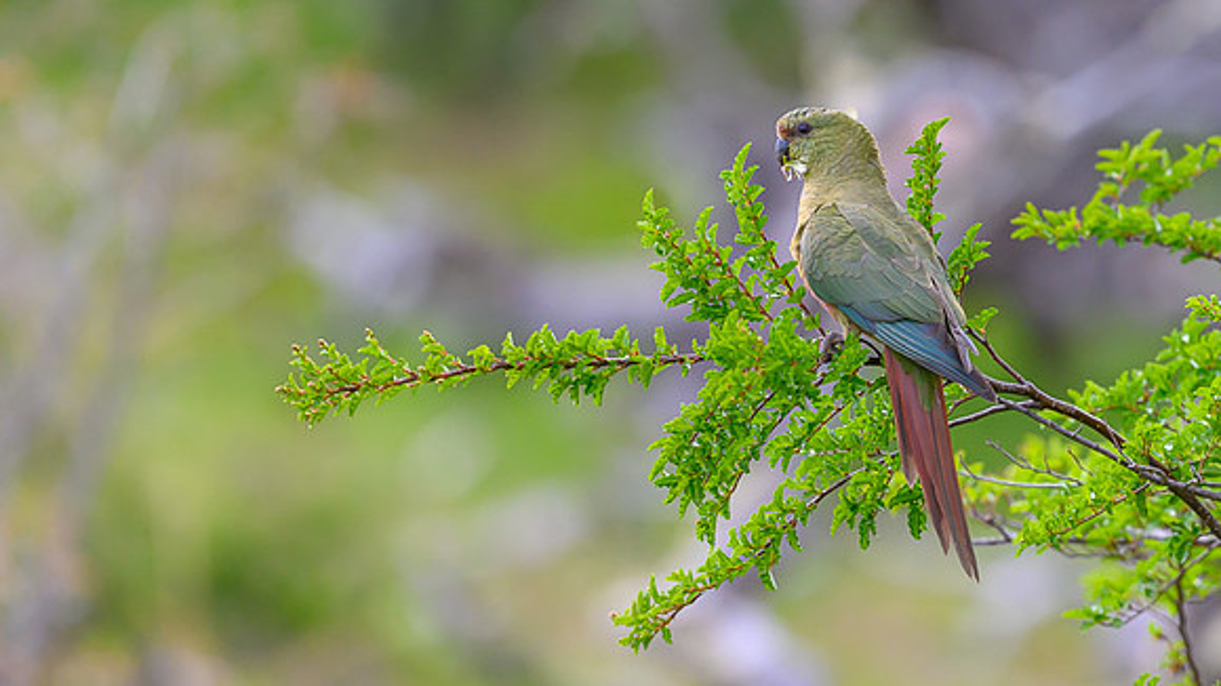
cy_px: 244
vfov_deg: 2.3
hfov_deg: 4.2
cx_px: 754
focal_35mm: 518
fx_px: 16758
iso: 1600
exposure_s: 1/1600
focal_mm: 400
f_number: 4
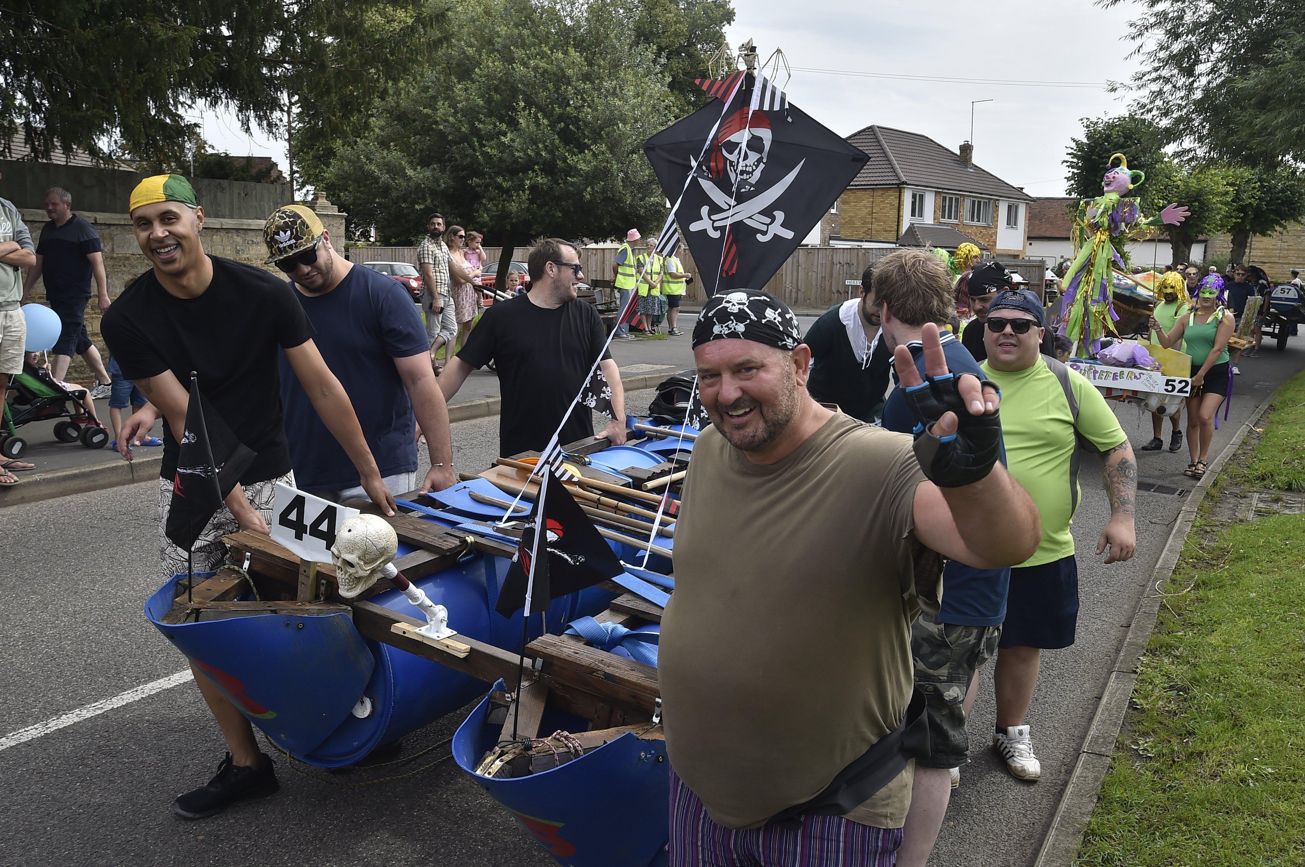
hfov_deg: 60.3
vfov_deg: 42.2
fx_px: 1123
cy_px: 434
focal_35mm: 31
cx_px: 652
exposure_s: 1/400
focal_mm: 31
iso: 320
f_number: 10
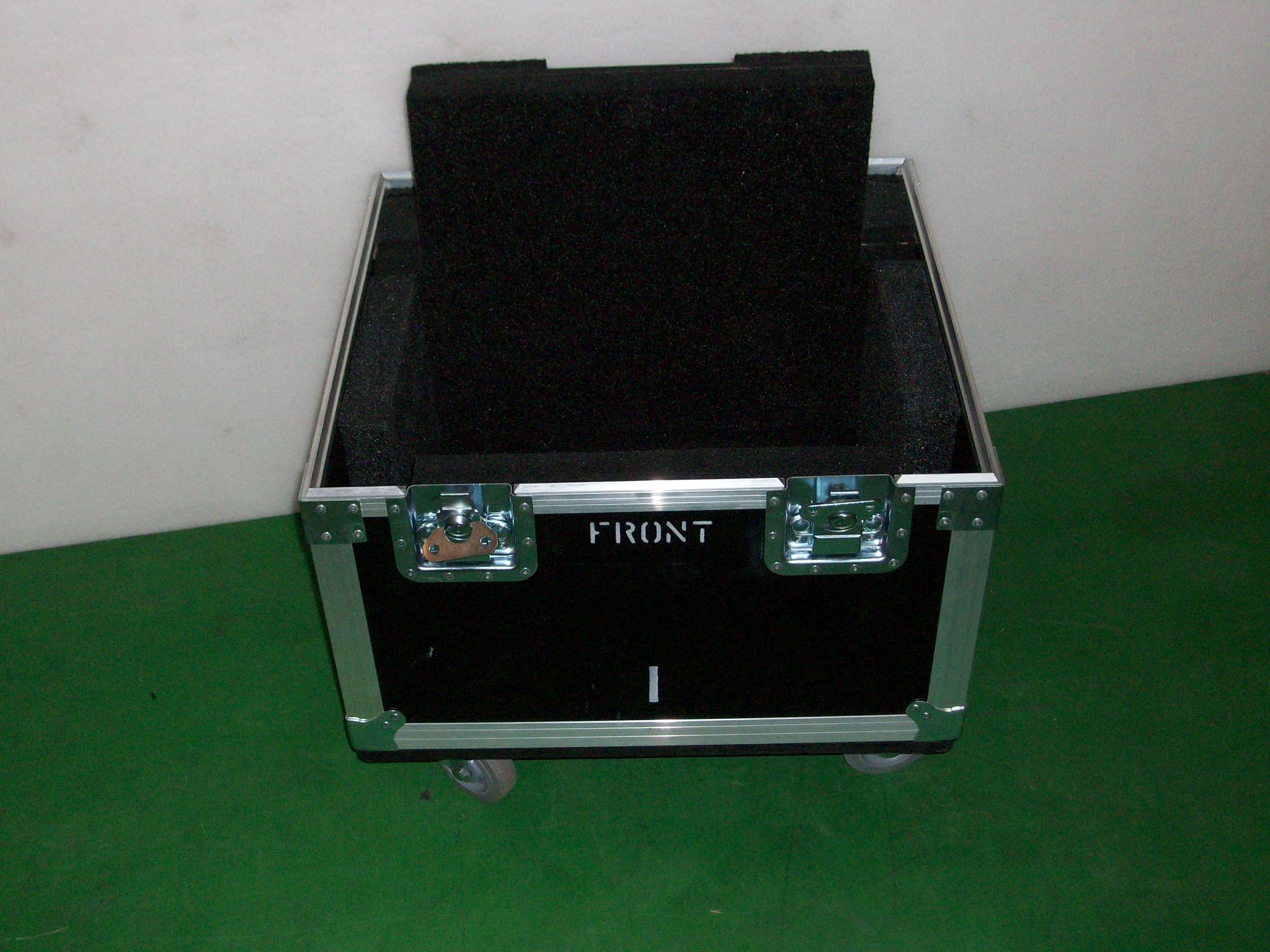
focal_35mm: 42
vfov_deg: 34.3
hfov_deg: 44.8
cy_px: 476
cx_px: 635
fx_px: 1541
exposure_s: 1/65.1
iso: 160
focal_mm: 7.1
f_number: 3.2
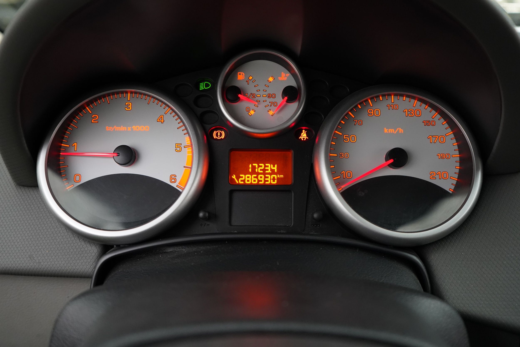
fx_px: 448
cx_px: 260
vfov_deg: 42.3
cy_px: 174
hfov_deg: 60.3
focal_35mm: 31
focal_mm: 31
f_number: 3.5
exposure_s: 1/60
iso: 3200
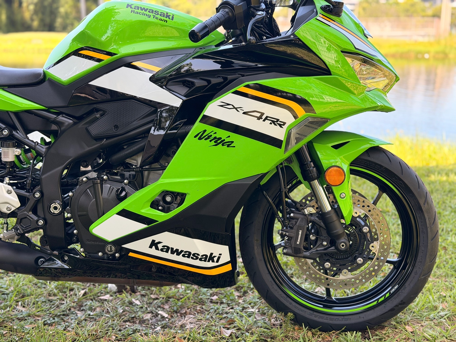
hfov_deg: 39.7
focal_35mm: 48
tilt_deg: -12.7
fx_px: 632
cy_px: 171
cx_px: 228
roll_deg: -0.4
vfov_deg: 30.3
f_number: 1.78
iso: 100
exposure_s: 1/523
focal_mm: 6.76
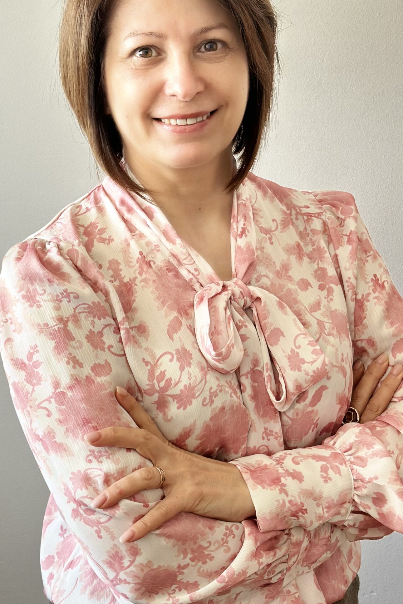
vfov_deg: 30.4
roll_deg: -1.4
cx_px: 193
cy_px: 236
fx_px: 1108
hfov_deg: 20.6
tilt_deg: -11.1
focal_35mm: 66
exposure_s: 1/60
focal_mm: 6.86
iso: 200
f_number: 1.78
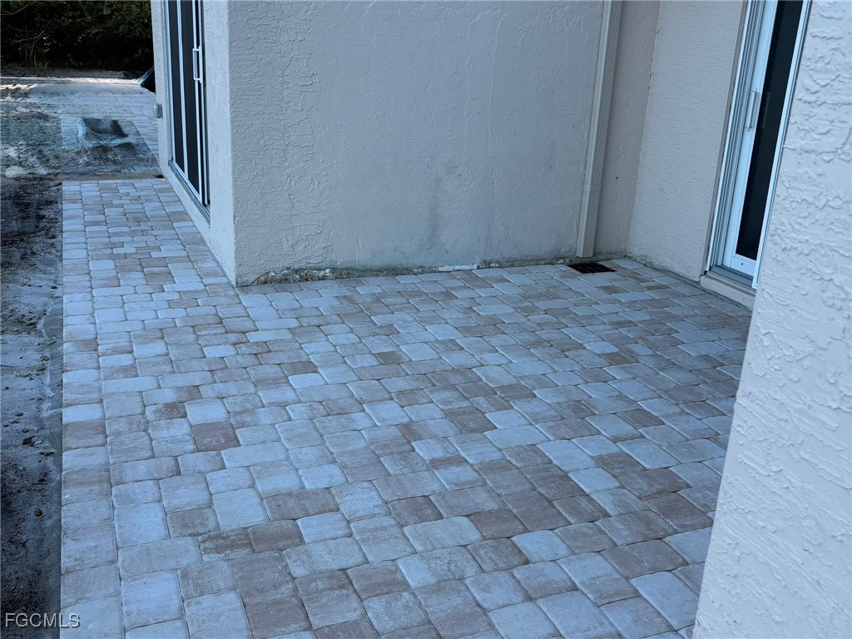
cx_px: 426
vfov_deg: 53.1
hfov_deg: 67.3
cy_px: 320
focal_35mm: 26
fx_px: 640
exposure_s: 1/945
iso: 64
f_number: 1.6
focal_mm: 5.96
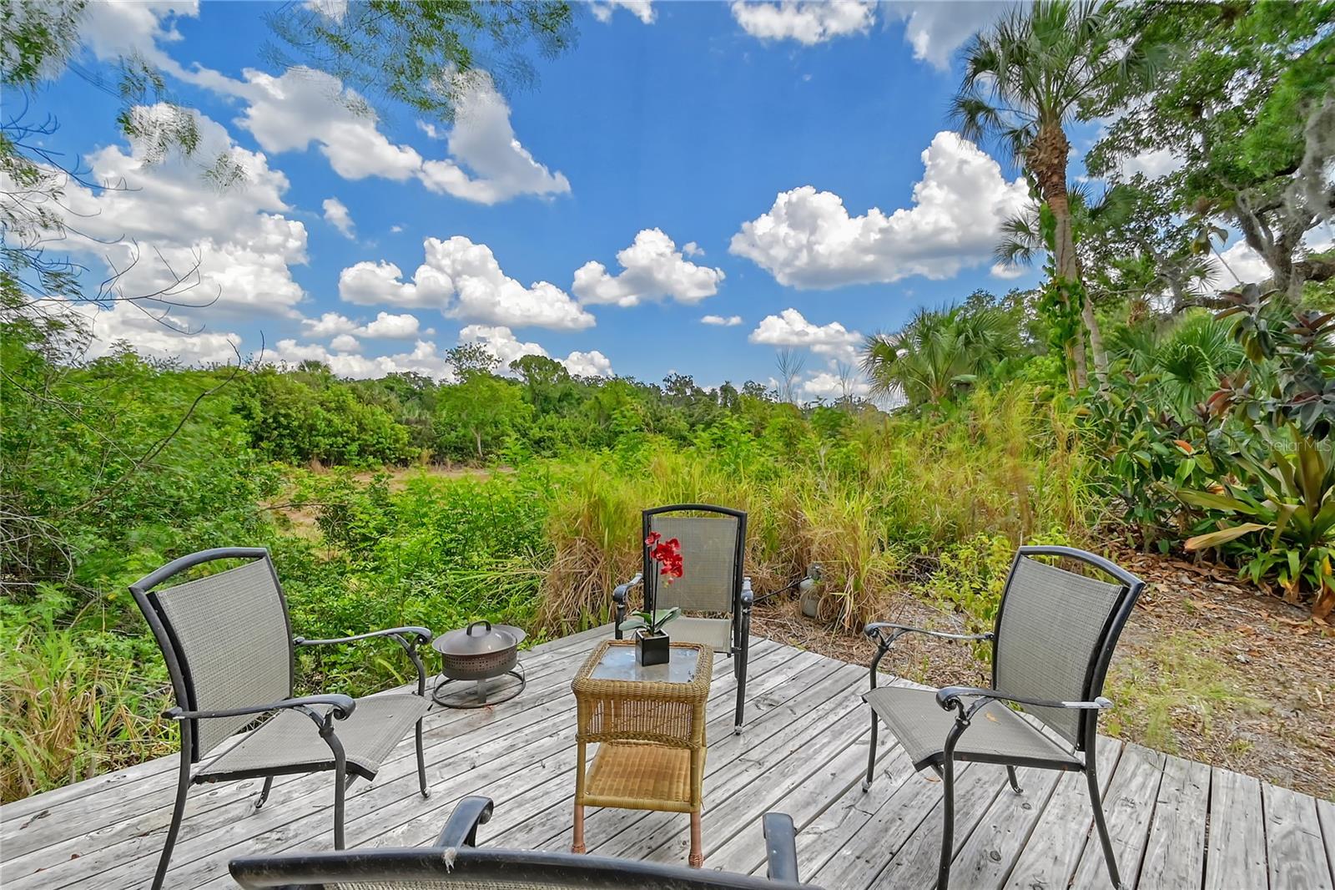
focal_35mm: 15
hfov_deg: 100.4
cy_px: 445
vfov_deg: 77.3
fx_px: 556
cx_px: 668
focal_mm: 10
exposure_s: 1/1000
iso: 800
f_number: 10
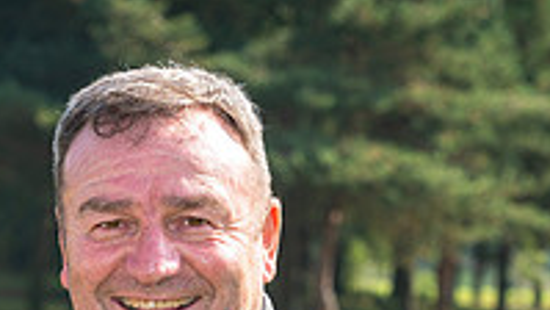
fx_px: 6301
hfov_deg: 5.0
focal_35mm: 432
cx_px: -53
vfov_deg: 2.8
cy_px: 592
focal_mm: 112
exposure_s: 1/200
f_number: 9
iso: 100
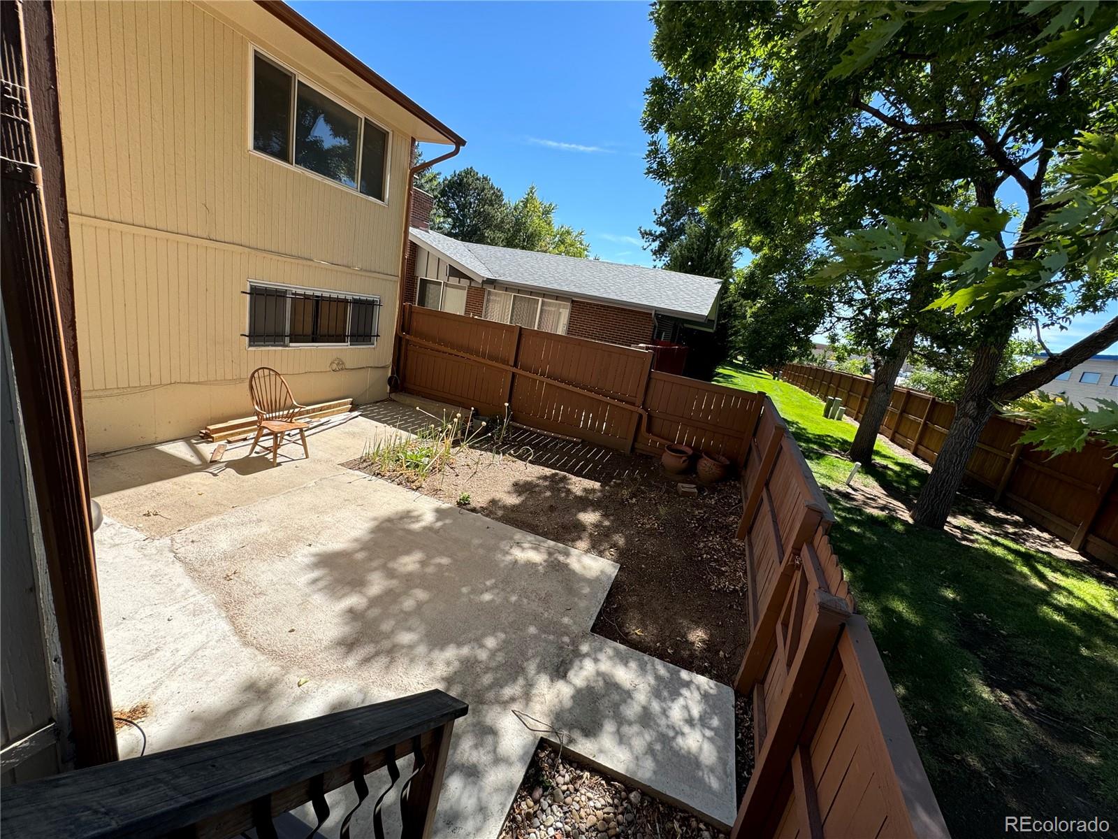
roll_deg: -10.7
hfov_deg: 102.1
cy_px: 420
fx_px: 452
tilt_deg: -13.3
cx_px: 559
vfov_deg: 85.7
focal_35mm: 14
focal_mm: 2.22
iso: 40
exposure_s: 1/470
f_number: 2.2
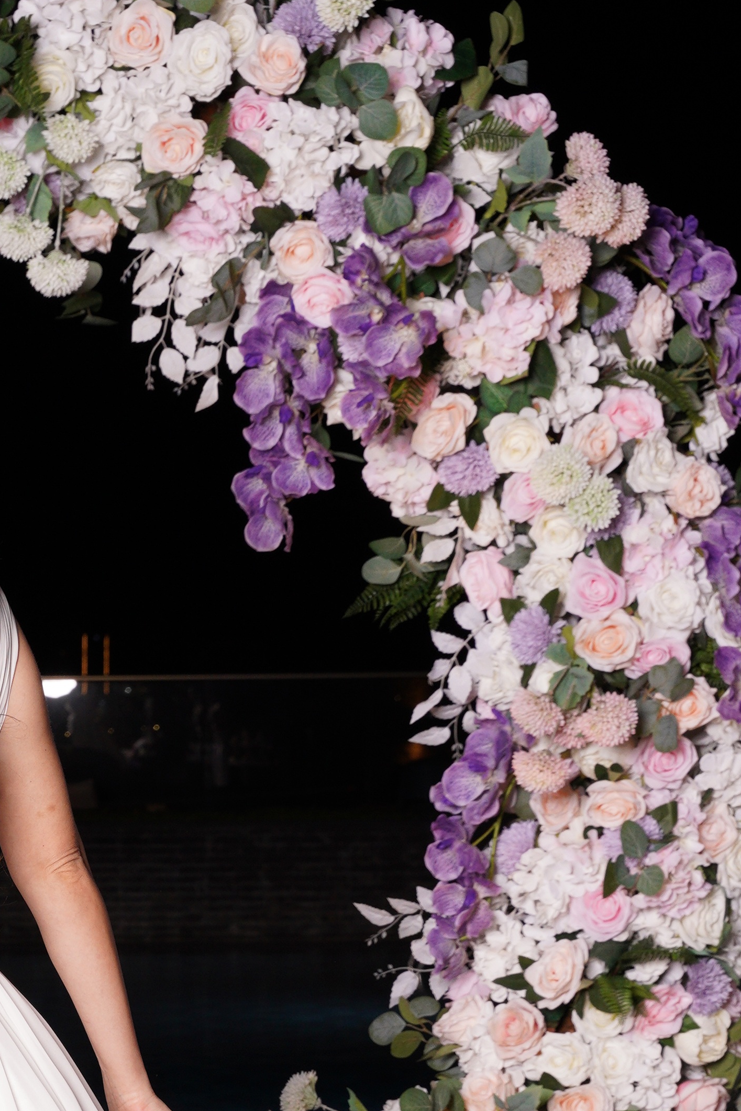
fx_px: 3683
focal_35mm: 119
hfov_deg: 11.3
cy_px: 1255
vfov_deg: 16.6
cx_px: -86
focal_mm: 46.9
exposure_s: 1/125
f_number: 8
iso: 640
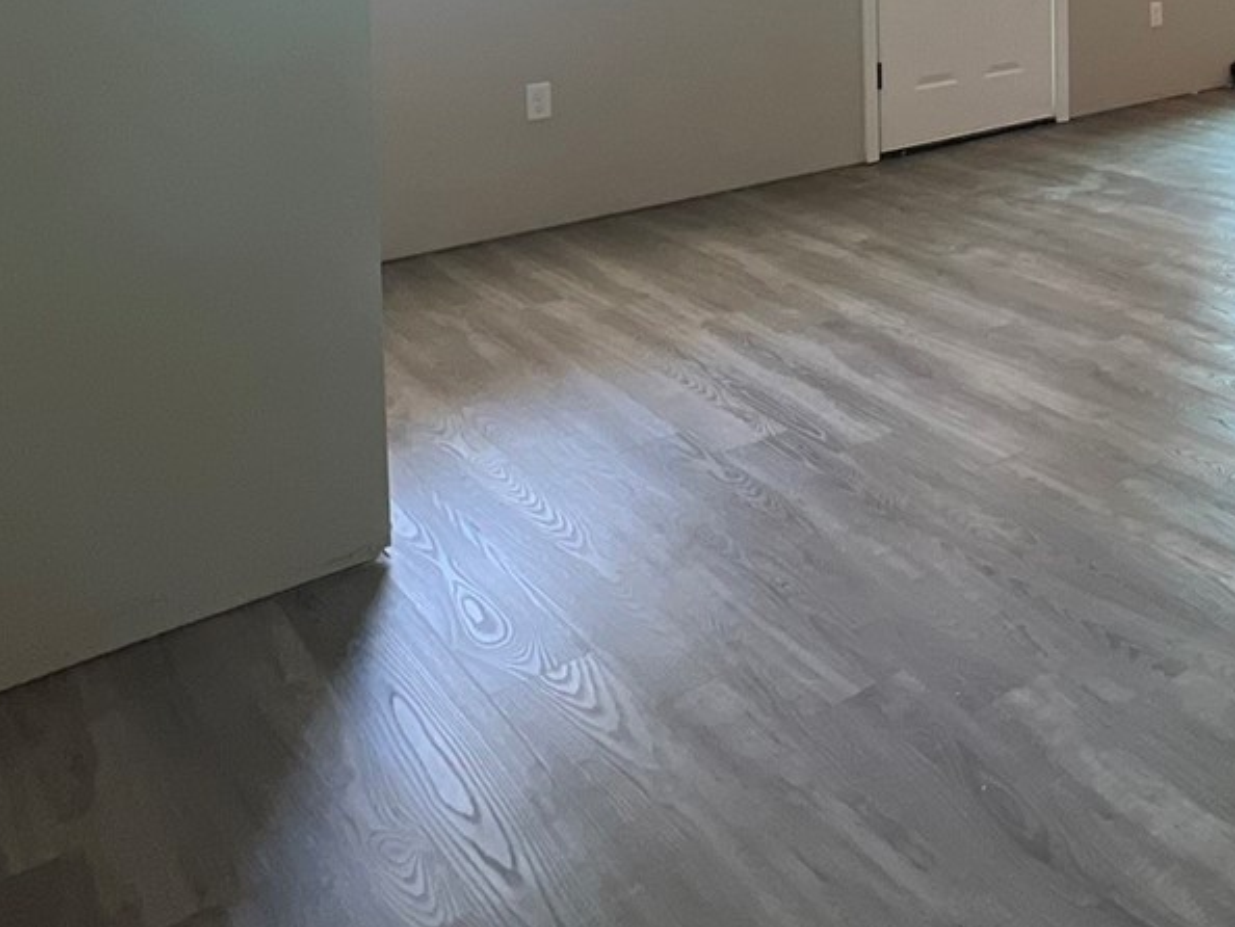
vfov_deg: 34.7
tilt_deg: -2.8
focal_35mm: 35
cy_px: -106
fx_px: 1249
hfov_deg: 44.8
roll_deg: +0.4
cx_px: 1231
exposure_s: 1/60
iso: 200
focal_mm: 1.57
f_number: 1.8
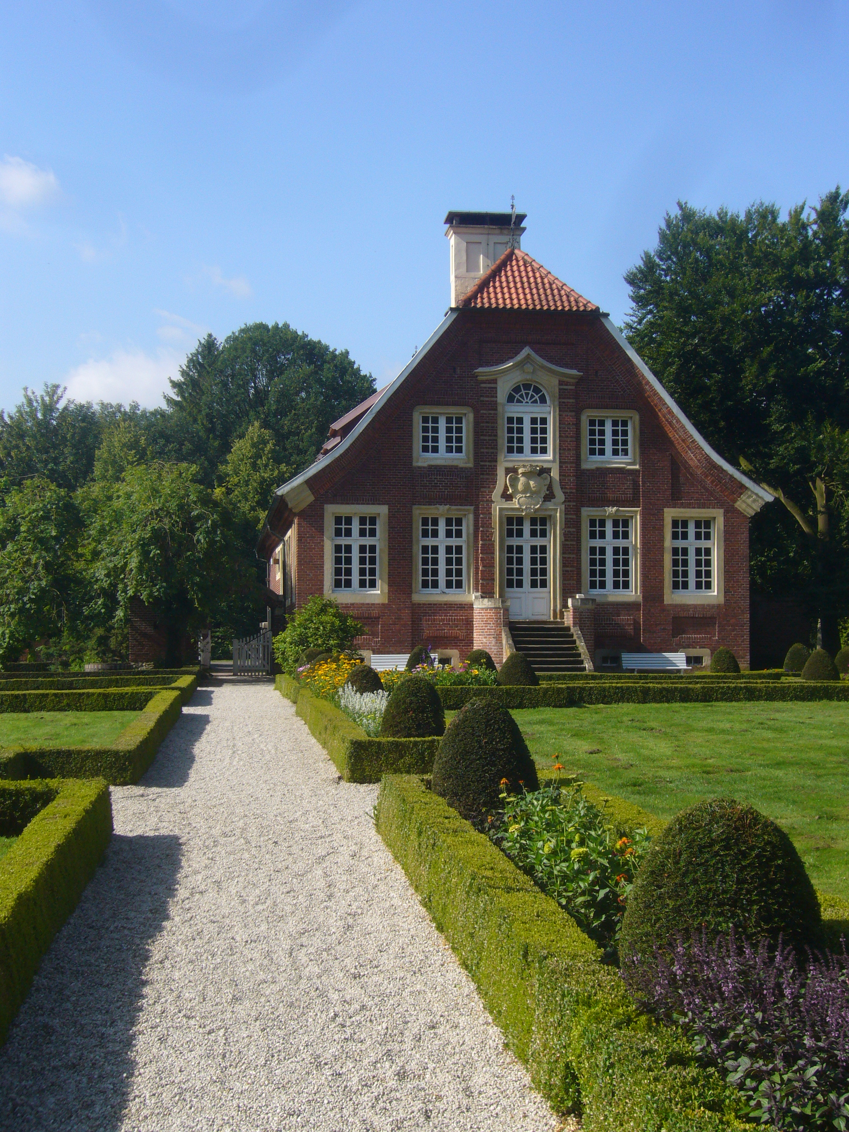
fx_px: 1472
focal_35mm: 45
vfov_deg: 42.1
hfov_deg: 32.2
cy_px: 566
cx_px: 424
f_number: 6.3
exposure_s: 1/250
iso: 80
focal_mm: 7.5
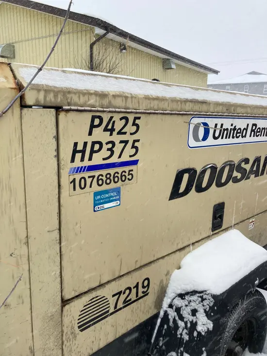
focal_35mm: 28
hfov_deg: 49.8
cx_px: 134
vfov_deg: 63.4
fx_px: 288
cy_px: 178
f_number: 1.8
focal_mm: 3.99
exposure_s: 1/158
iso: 20
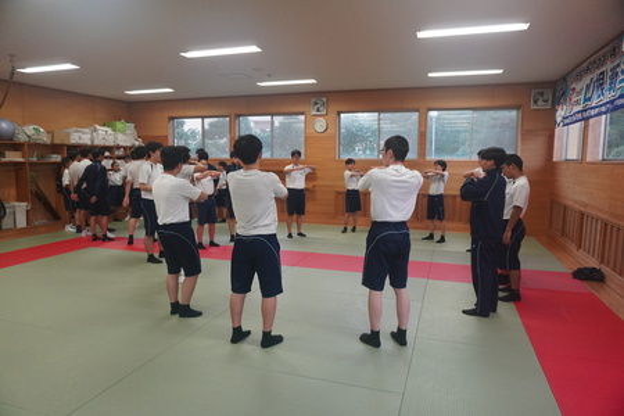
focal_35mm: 24
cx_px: 312
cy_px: 208
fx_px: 416
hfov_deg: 73.7
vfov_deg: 53.1
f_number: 3.5
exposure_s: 1/160
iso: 1600
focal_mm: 16
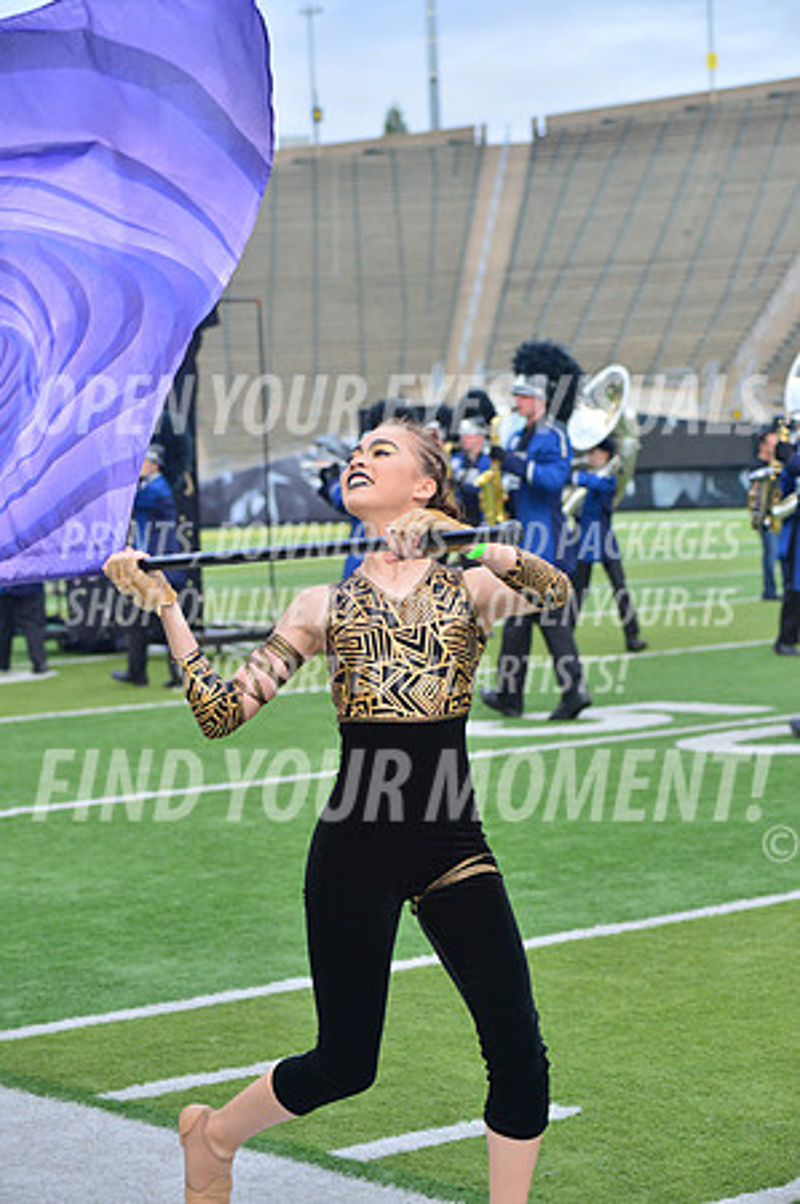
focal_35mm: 92
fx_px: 3074
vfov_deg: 22.2
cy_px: 602
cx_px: 400
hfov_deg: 14.8
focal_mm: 92
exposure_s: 1/640
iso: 200
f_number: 5.6
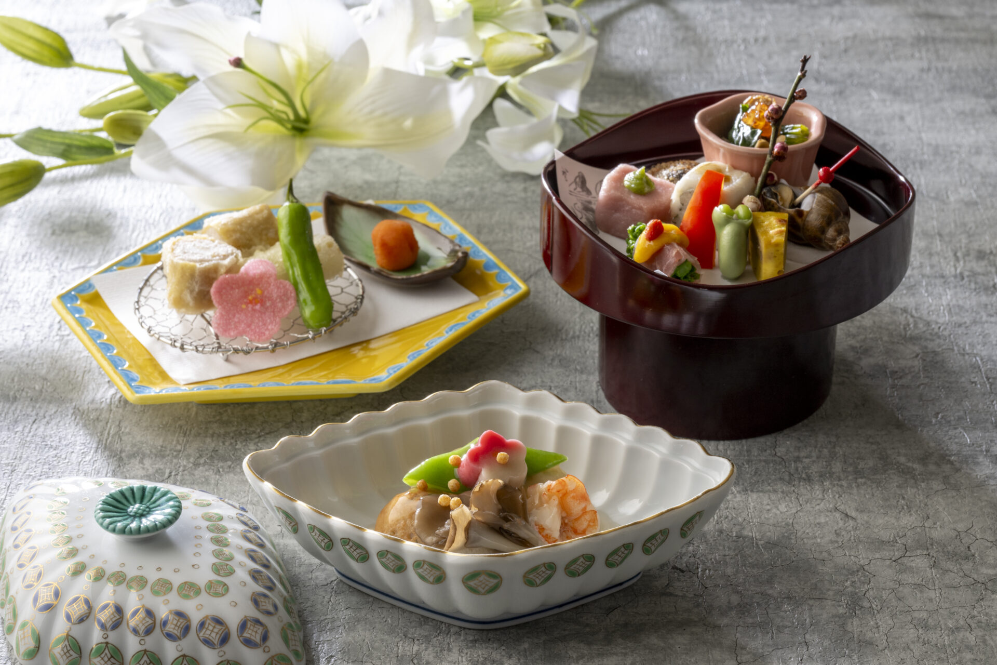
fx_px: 2437
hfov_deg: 23.1
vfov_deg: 15.5
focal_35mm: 88
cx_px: 498
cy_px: 332
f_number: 16
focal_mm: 88
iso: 320
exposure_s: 1/125
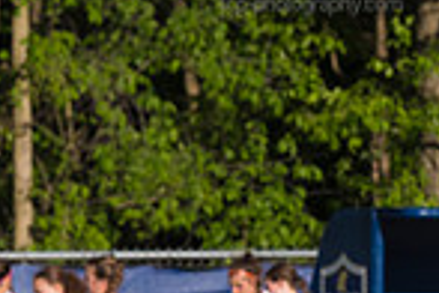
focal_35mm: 1184
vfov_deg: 1.2
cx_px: 735
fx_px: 14437
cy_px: 320
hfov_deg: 1.7
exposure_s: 1/1600
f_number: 5.6
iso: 250
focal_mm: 200
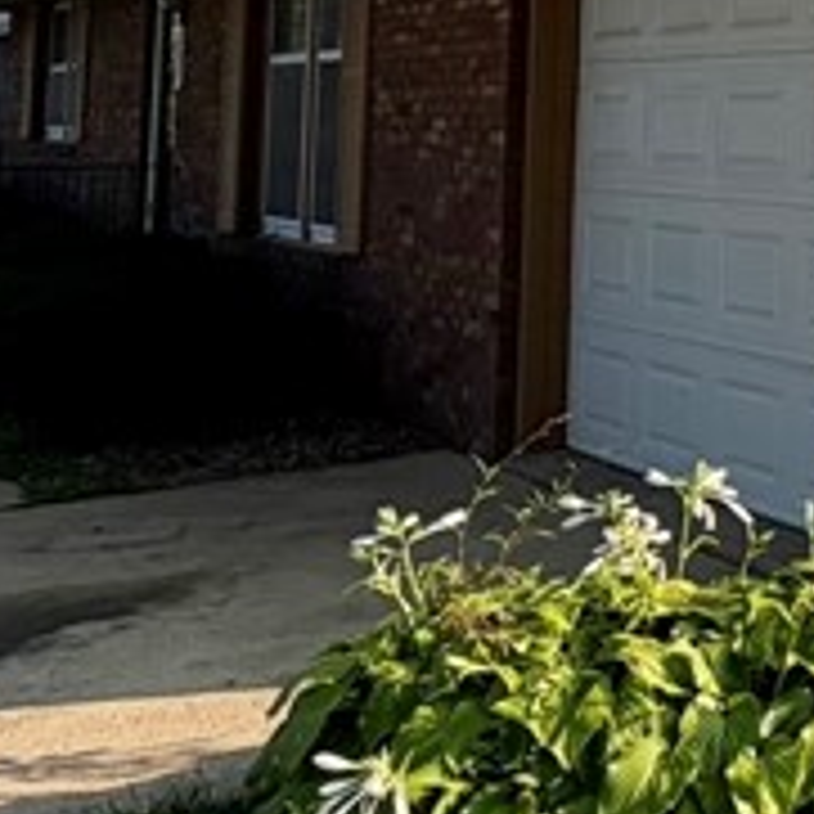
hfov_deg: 20.2
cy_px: -49
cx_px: 1313
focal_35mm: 70
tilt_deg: +5.7
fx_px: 1862
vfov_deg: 23.4
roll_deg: +0.2
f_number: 2.2
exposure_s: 1/770
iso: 25
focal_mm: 2.22
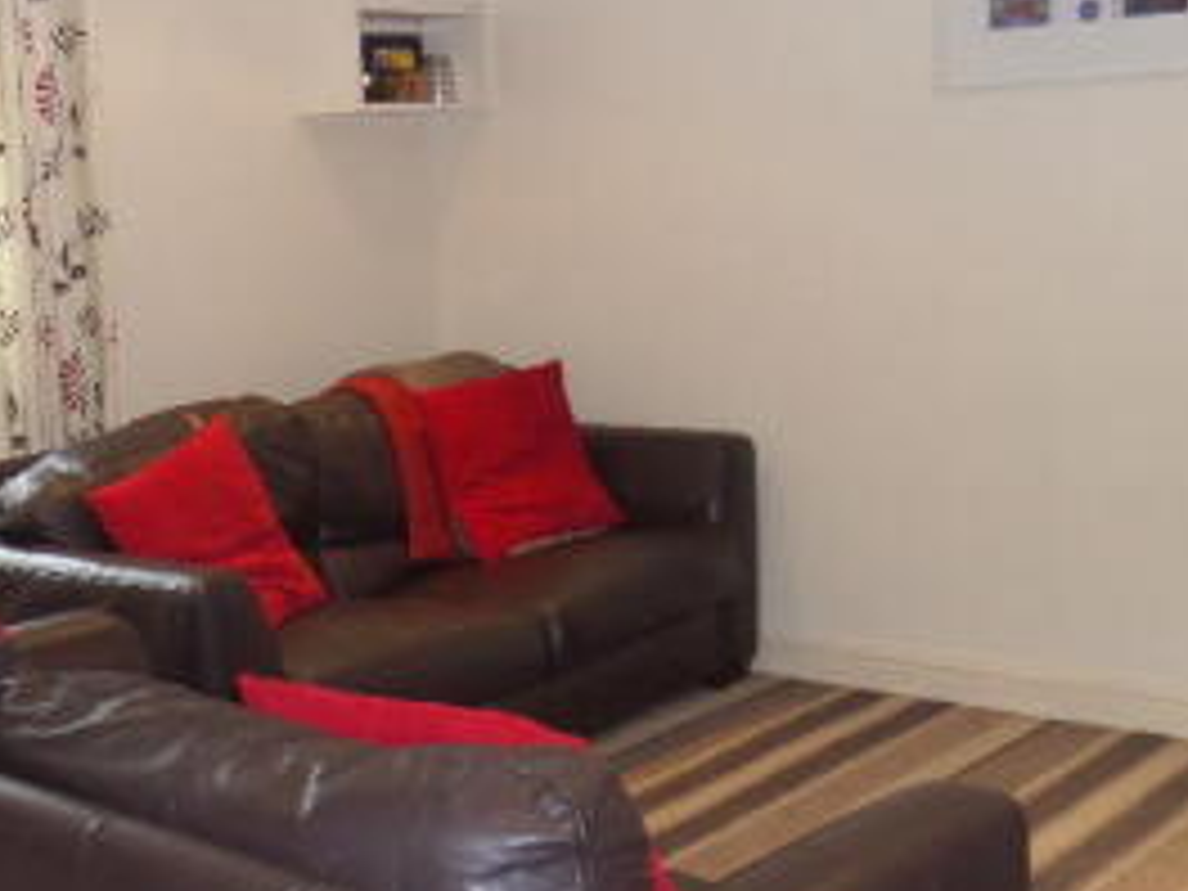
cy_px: 533
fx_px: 1819
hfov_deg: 35.7
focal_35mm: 53
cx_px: 371
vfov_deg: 27.5
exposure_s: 1/30
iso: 320
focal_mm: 4
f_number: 3.2
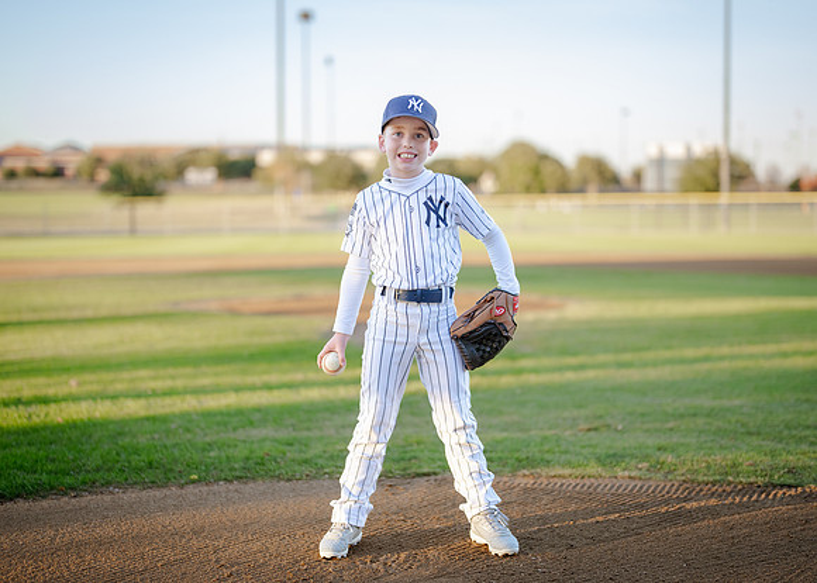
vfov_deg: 24.2
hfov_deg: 33.4
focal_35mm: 59
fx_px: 1360
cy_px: 291
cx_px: 431
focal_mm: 50
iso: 250
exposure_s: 1/1600
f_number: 1.2
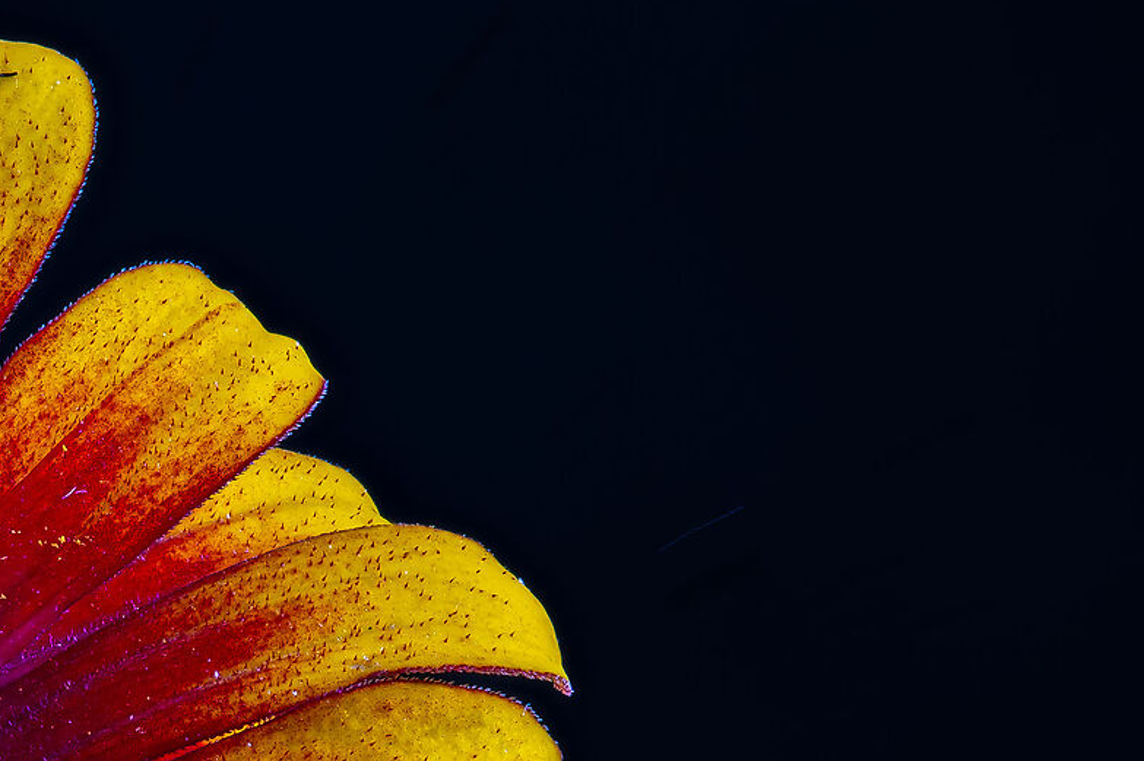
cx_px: -424
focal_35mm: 322
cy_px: 995
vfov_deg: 4.2
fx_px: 10226
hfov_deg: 6.3
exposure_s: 1/2.5
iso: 100
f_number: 14
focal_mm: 105
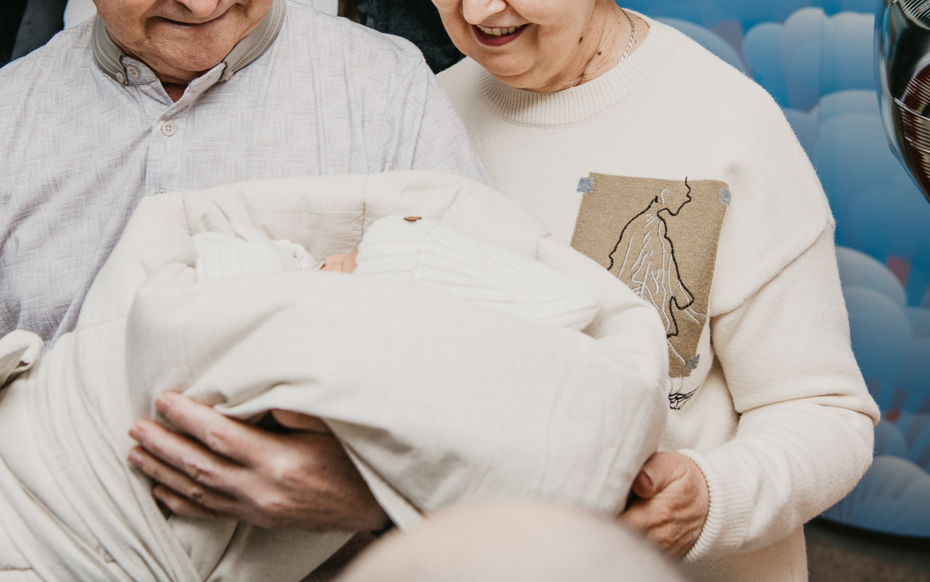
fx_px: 1648
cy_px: 90
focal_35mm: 65
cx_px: 451
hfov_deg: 31.5
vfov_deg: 19.7
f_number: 4
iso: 160
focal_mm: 40
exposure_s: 1/160
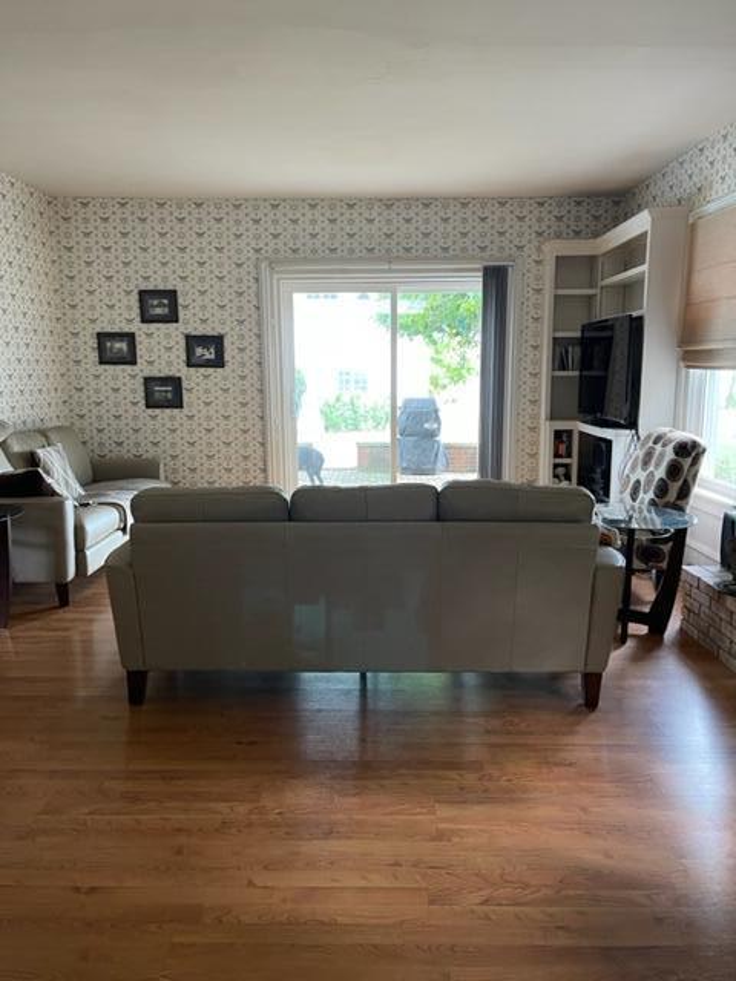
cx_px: 368
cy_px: 490
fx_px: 737
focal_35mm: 26
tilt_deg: -9.8
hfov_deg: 53.1
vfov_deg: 67.3
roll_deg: +0.6
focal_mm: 5.1
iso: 320
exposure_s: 1/60
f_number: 1.6
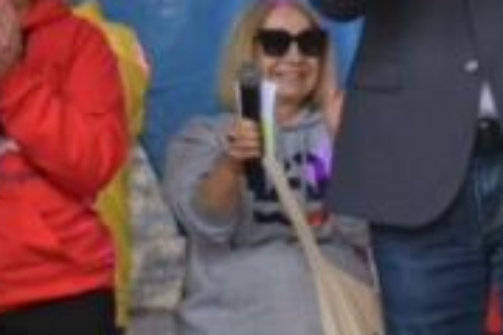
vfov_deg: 5.7
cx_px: 770
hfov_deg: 8.4
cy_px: 14
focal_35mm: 241
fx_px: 3361
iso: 1000
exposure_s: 1/500
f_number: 5
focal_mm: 45
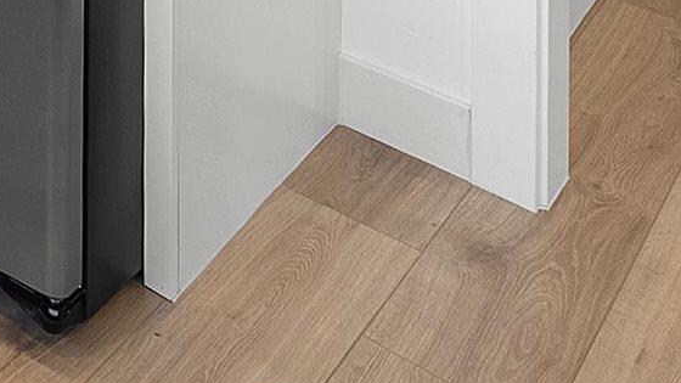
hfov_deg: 21.8
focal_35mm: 69
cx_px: -485
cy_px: -750
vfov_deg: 11.2
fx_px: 1246
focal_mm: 12
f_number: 8
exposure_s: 1/3
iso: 160
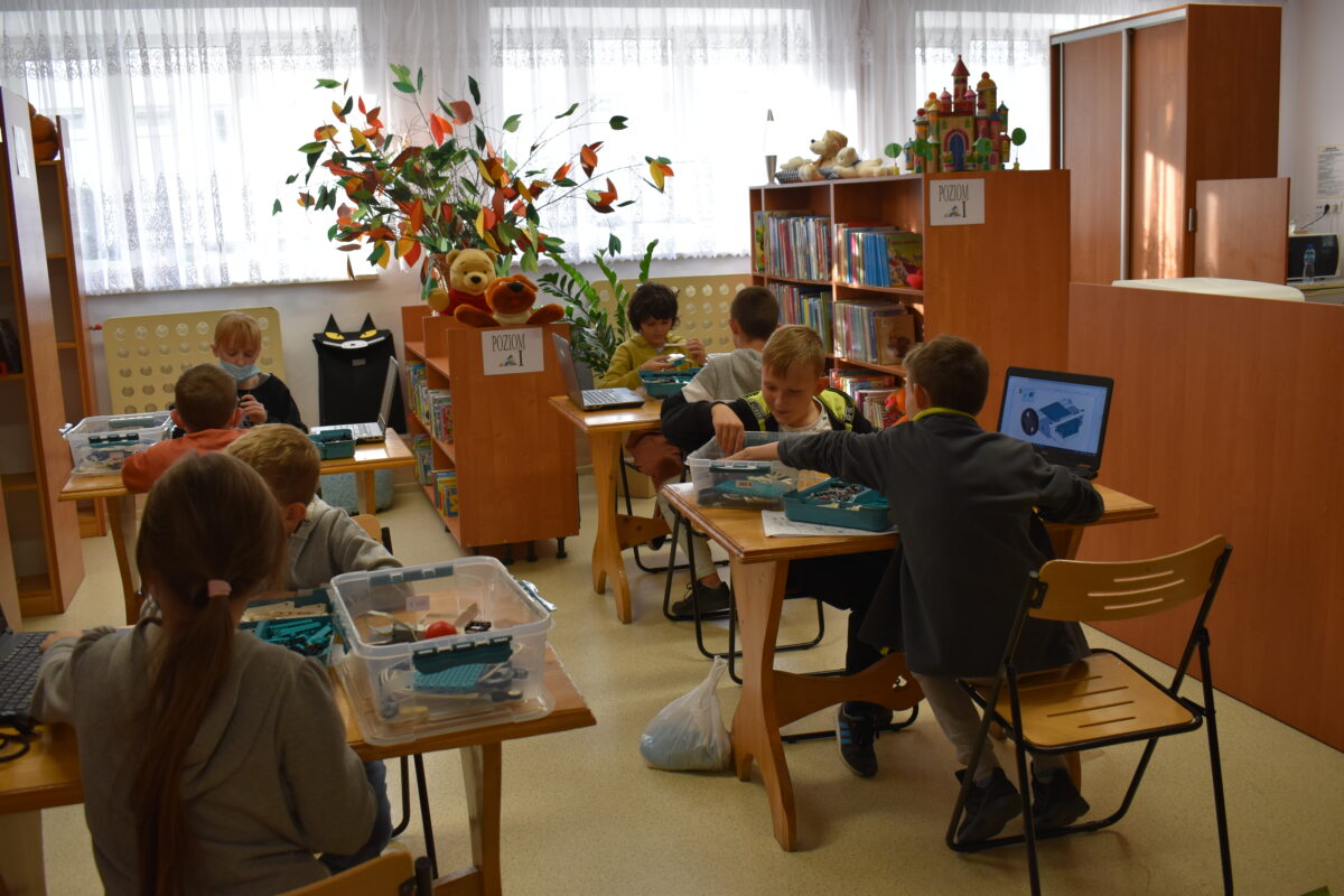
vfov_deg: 40.0
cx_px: 672
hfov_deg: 57.2
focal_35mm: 33
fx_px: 1232
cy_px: 448
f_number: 5
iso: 400
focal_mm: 22
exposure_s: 1/100
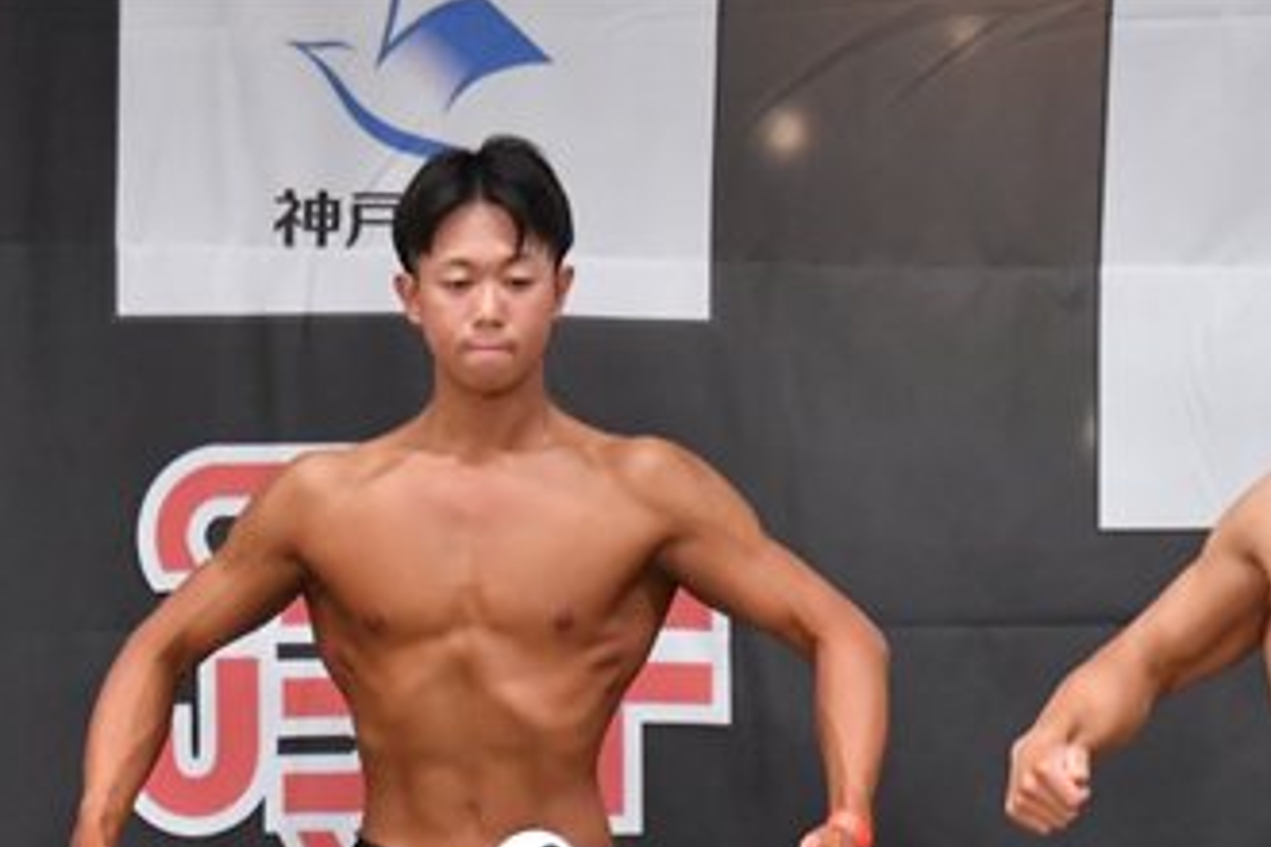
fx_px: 17969
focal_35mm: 509
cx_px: 2
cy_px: 978
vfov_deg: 2.7
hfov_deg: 4.0
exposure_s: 1/400
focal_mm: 145
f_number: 5.6
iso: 6400
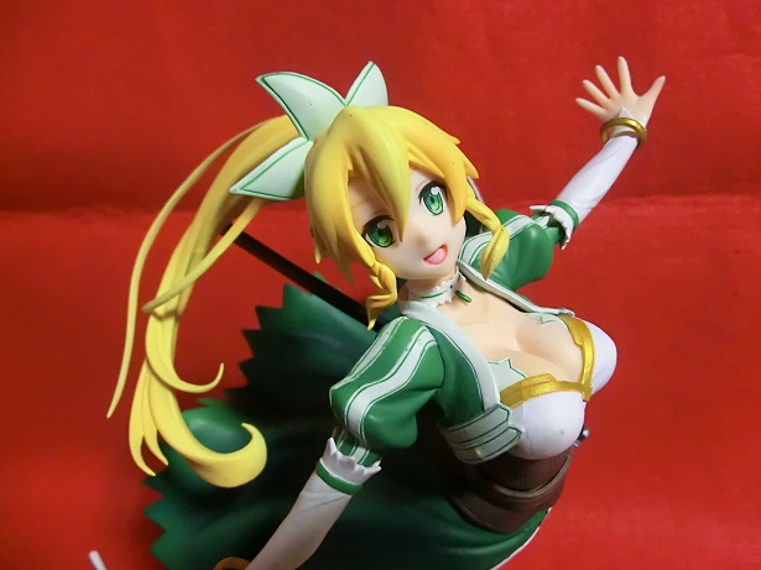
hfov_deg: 71.6
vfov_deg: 56.8
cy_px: 285
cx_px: 380
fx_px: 528
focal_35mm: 24
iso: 800
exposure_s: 1/40
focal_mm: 4.24
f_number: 3
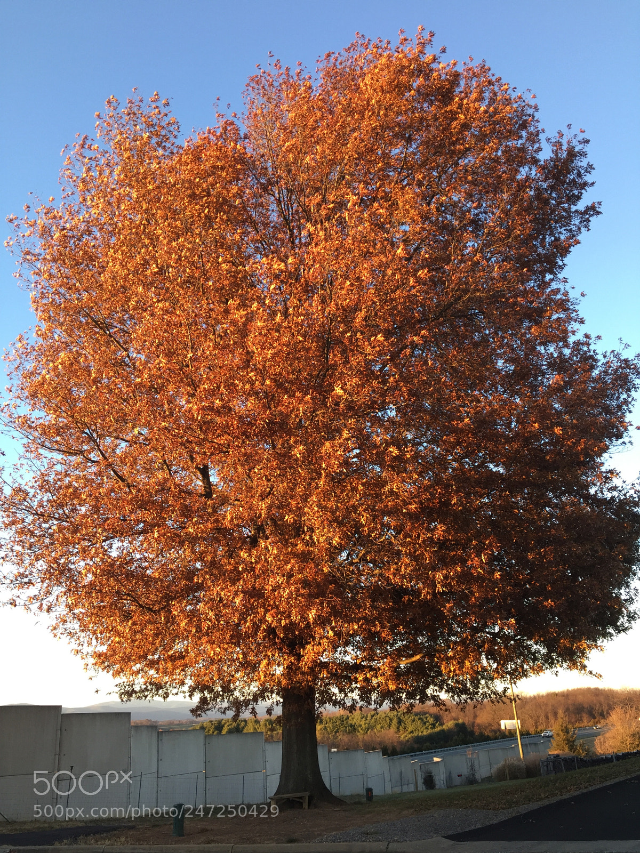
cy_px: 426
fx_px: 715
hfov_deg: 48.2
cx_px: 320
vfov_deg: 61.7
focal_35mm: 29
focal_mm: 4.15
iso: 32
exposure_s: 1/120
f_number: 2.2
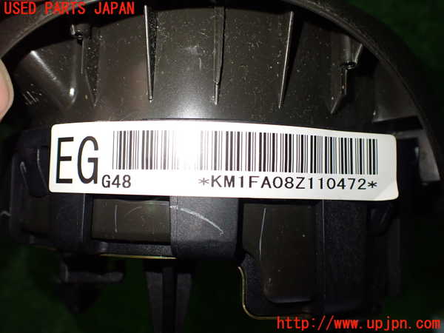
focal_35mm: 30
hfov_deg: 60.0
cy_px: 166
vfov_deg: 46.8
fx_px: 385
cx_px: 222
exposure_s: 1/125
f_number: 2.3
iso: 320
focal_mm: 5.4
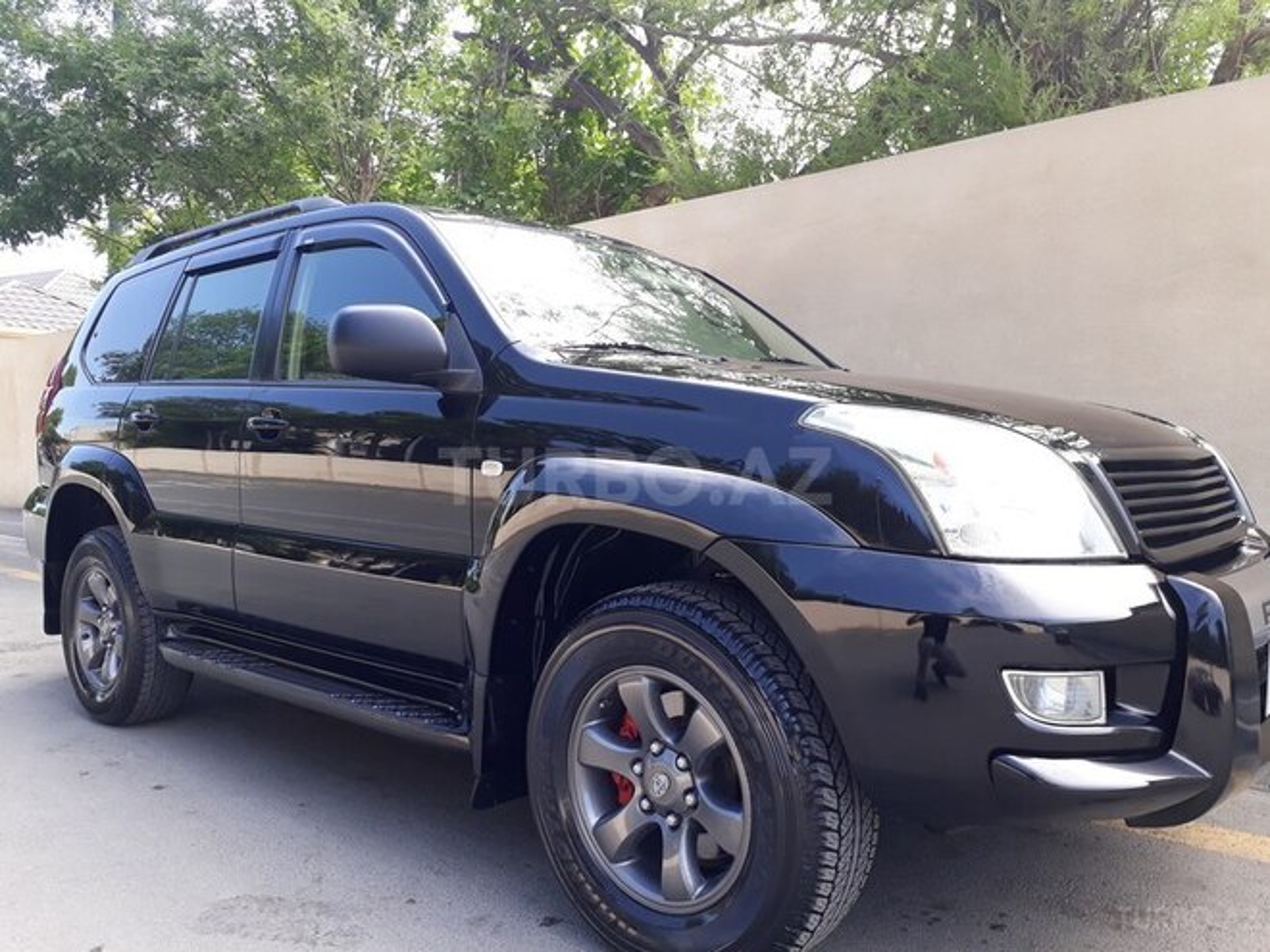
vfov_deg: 51.4
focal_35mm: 27
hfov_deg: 65.3
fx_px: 991
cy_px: 476
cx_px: 635
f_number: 1.9
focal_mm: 3.6
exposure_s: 1/221
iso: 40
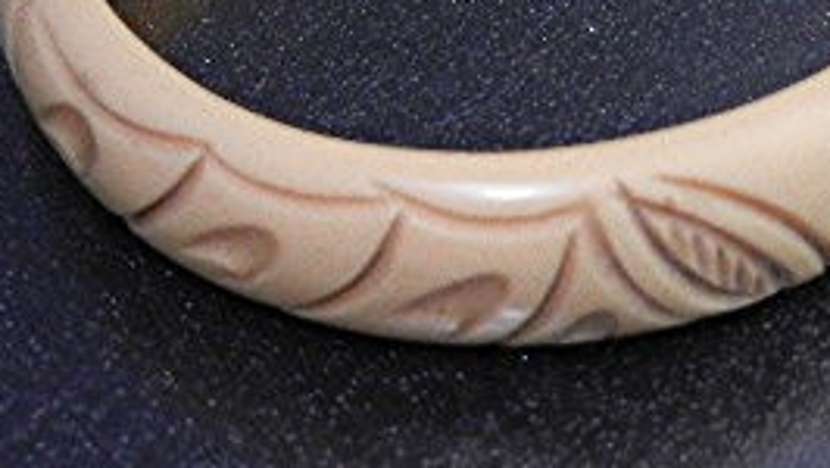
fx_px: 1960
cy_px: 19
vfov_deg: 13.5
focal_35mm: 89
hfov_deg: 23.8
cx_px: 552
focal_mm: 6.2
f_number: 7.2
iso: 800
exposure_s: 1/30
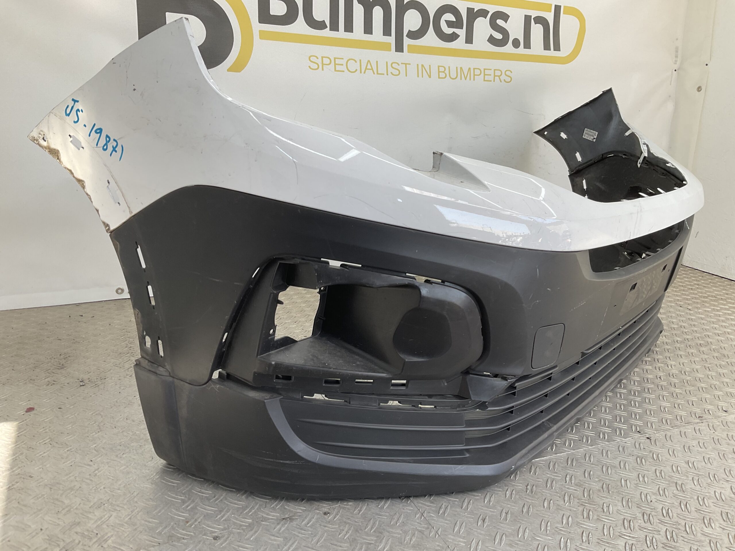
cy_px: 276
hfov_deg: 61.7
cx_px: 368
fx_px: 616
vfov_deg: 48.2
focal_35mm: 29
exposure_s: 1/143
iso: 16
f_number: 1.8
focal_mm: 3
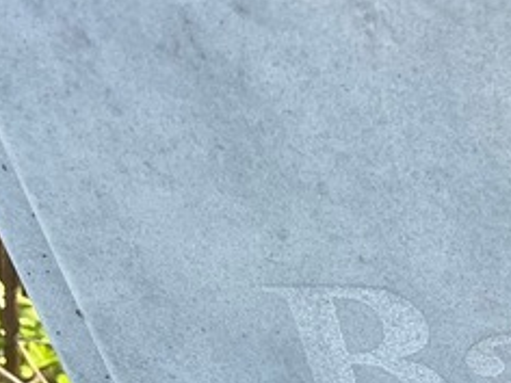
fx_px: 1299
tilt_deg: -45.4
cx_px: 816
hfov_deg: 18.9
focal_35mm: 88
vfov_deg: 15.8
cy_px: 528
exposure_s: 1/666
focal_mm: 5.7
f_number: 1.5
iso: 50
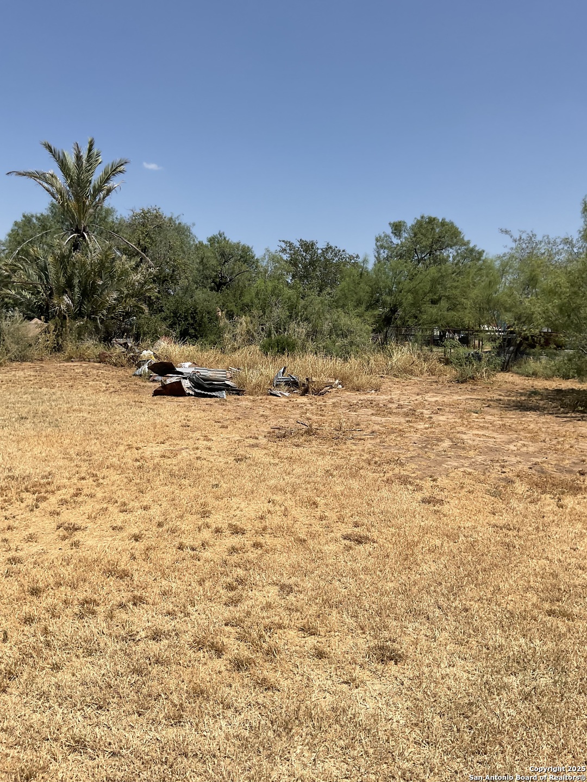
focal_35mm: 29
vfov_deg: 61.7
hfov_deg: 48.2
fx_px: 656
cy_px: 391
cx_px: 294
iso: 16
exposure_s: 1/2959
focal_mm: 3
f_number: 1.8
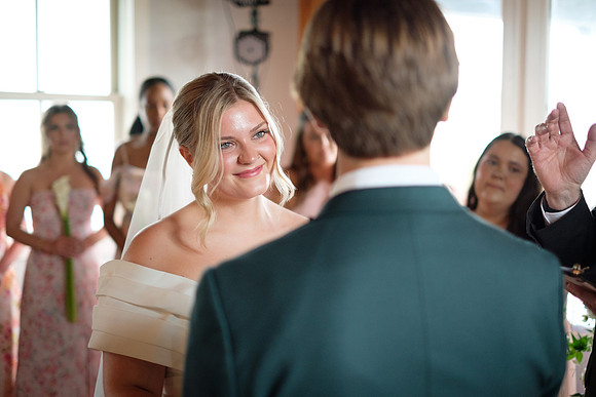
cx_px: 298
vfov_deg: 25.5
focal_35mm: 53
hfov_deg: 37.5
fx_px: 878
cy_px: 198
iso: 800
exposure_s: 1/250
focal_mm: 35
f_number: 1.4
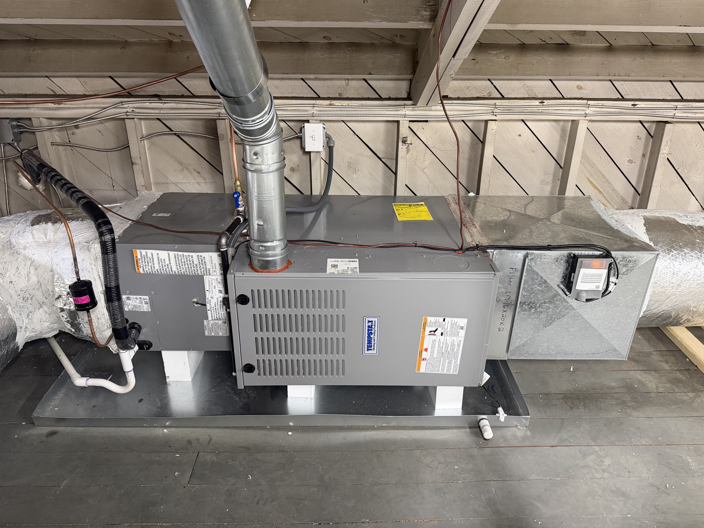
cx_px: 350
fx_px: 508
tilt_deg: -26.7
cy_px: 254
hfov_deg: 69.4
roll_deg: -0.6
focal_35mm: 25
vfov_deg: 54.9
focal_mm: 6.76
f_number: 1.78
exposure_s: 1/60
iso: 400
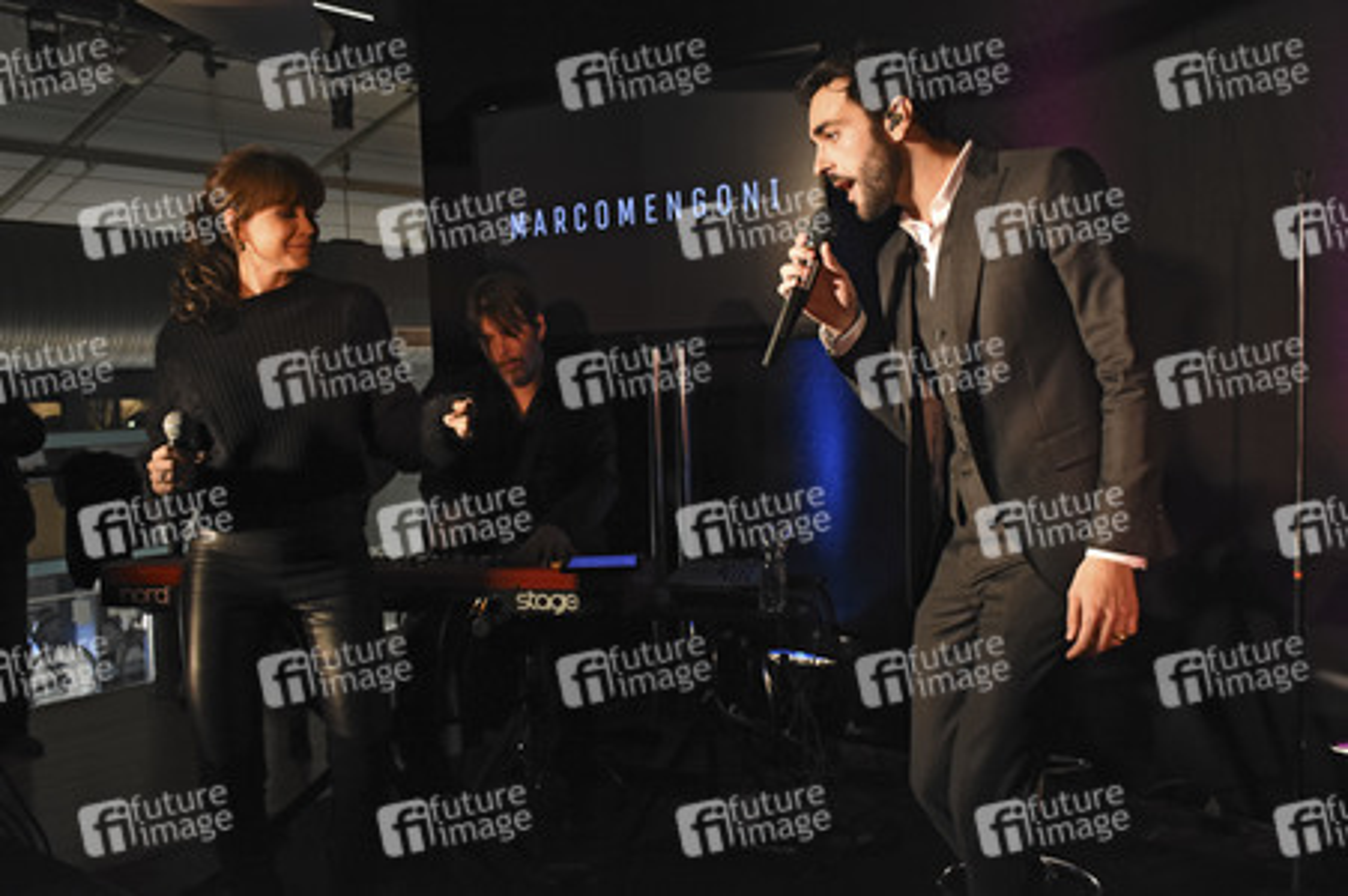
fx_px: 1291
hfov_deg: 55.1
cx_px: 674
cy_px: 448
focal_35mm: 34
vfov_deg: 38.3
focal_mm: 23
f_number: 4.5
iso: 1600
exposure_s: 1/60
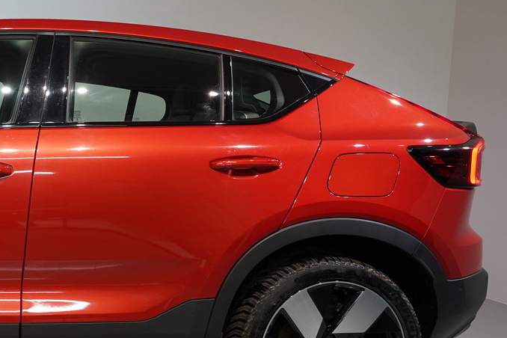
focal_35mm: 43
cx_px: -22
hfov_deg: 39.0
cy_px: 194
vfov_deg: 31.1
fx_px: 606
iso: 1600
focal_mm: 18
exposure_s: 1/160
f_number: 4
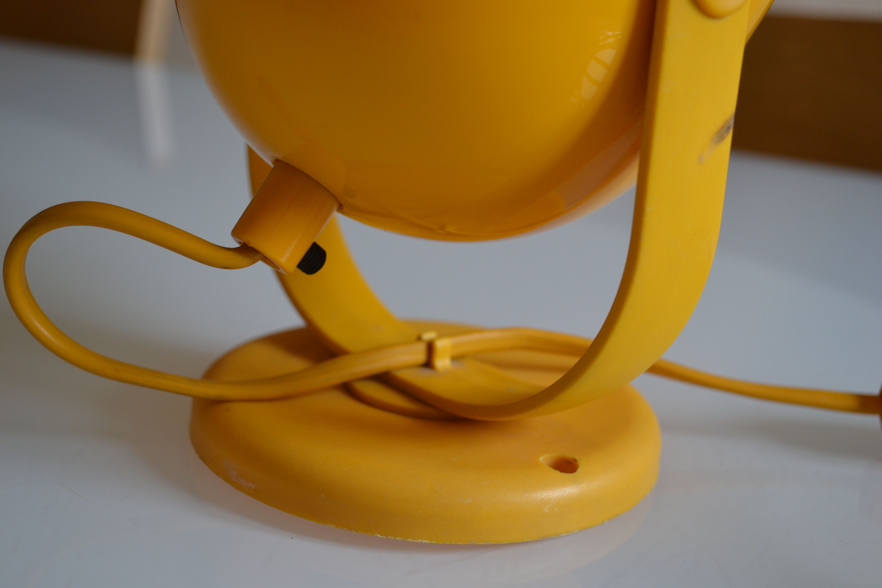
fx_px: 1286
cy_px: 294
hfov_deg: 37.9
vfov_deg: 25.8
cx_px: 441
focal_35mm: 52
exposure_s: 1/125
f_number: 5.6
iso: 320
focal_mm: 35
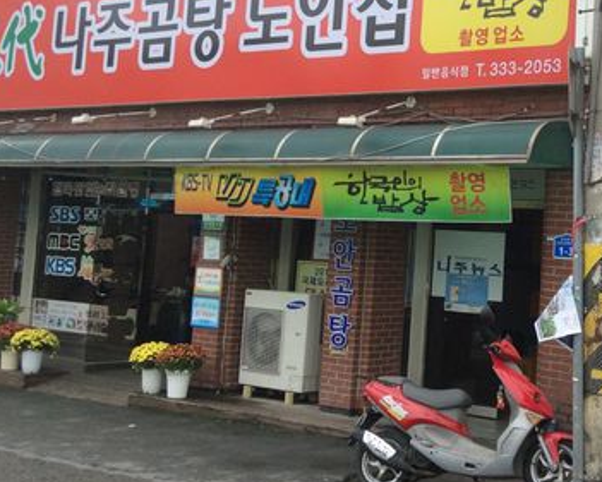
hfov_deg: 29.1
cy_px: 158
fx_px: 1141
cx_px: 454
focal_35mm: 64
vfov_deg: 23.7
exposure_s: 1/332
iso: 32
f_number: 2.4
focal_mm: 3.3
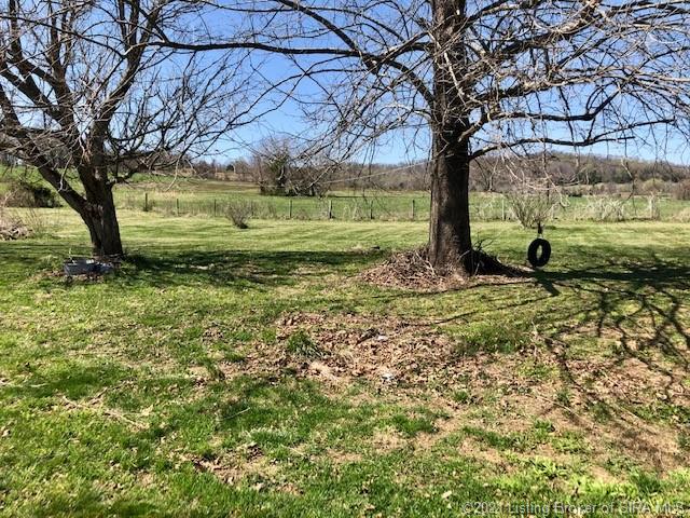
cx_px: 345
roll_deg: +1.3
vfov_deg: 49.7
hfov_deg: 63.4
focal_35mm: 28
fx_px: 558
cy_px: 259
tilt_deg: -5.0
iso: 20
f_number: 1.8
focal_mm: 3.99
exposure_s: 1/1230
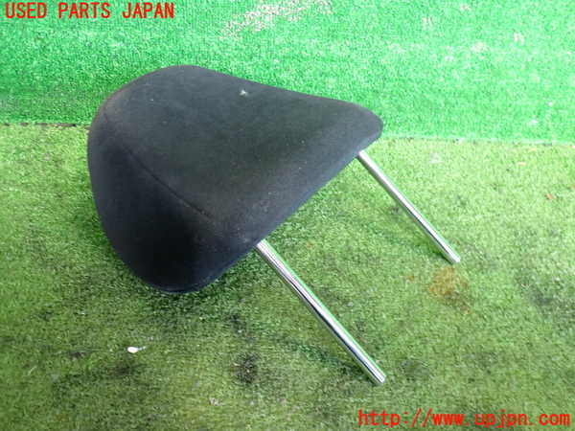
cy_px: 216
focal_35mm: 30
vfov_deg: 46.8
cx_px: 288
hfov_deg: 60.0
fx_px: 498
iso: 400
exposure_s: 1/30
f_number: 2.3
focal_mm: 5.4
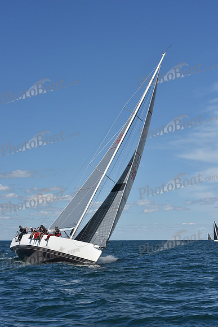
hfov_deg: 19.5
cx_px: 109
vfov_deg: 28.8
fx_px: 635
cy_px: 164
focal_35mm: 70
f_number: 11
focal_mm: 70
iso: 250
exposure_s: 1/800
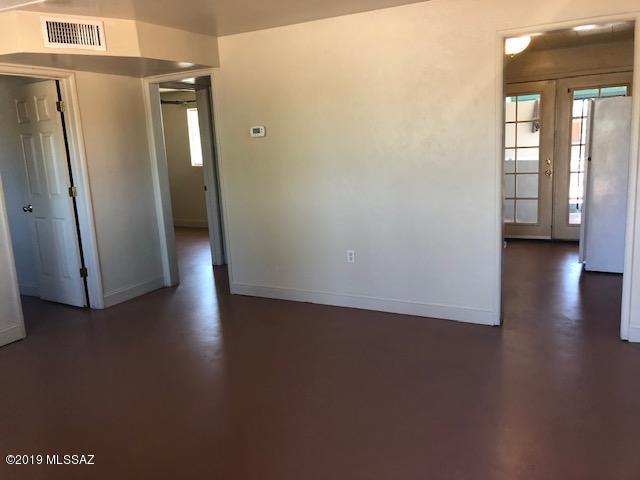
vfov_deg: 49.7
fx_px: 518
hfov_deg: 63.4
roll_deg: +3.0
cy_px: 240
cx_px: 320
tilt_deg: -9.7
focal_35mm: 28
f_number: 1.8
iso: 40
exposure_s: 1/30
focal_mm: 3.99
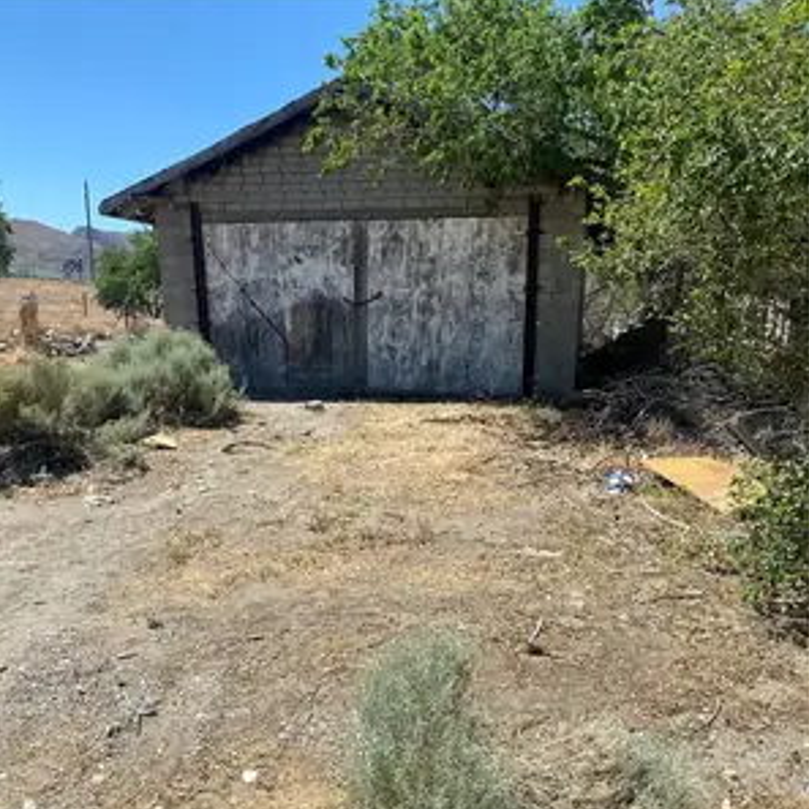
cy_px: 539
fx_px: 820
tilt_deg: -12.6
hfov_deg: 52.5
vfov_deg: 51.6
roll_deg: -0.3
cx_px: 403
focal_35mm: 31
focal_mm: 4.25
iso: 32
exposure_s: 1/2967
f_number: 1.8
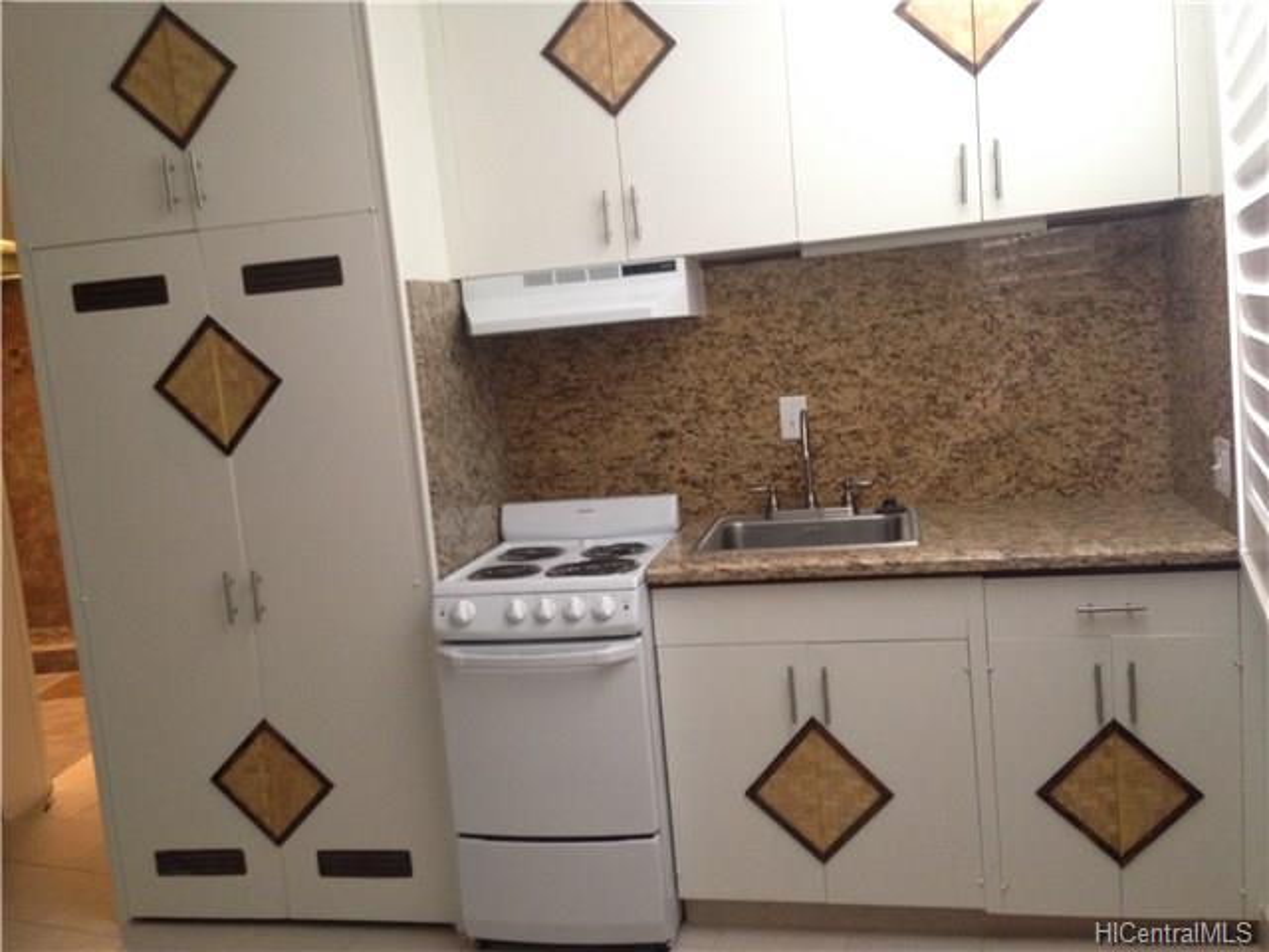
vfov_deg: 42.9
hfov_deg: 55.4
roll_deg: +6.3
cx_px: 634
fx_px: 1210
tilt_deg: -7.6
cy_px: 476
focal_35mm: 33
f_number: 2.4
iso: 250
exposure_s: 1/20
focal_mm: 4.12
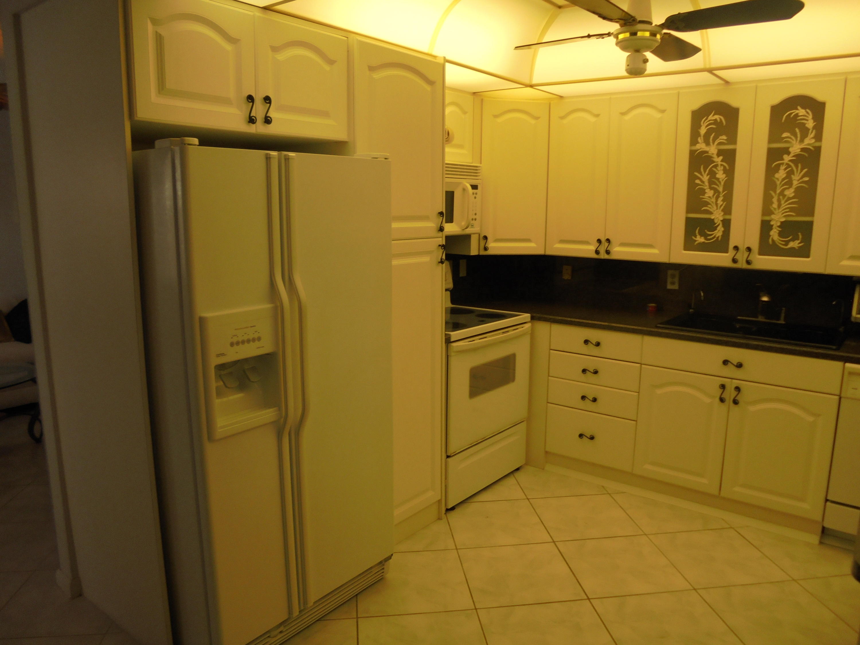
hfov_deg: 67.3
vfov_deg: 53.1
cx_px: 430
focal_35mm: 26
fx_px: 646
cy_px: 322
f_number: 3.5
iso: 100
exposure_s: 1/30
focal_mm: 4.6
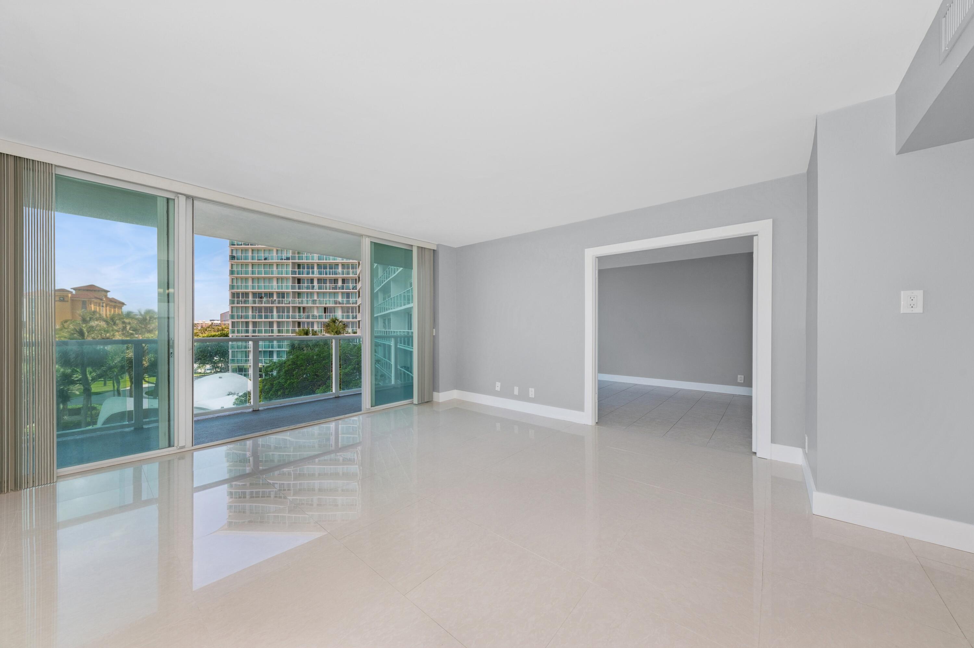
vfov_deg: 89.9
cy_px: 324
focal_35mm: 12
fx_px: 324
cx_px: 487
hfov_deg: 112.7
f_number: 8
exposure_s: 1/60
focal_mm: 12
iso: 160
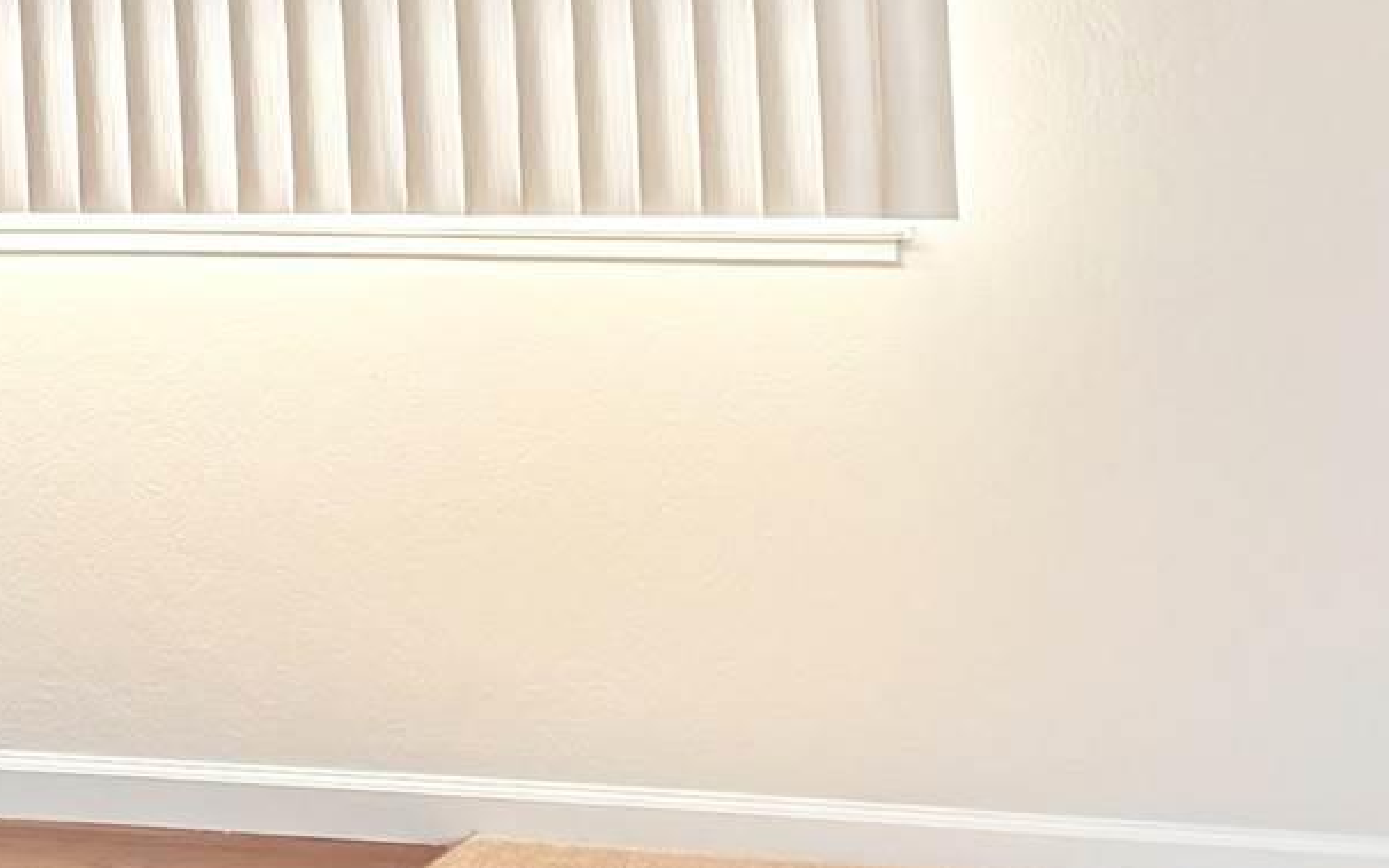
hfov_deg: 16.0
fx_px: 4884
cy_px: -307
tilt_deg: +0.6
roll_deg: +2.1
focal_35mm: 129
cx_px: 94
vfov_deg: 9.9
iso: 160
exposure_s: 1/121
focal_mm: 6.76
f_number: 1.78
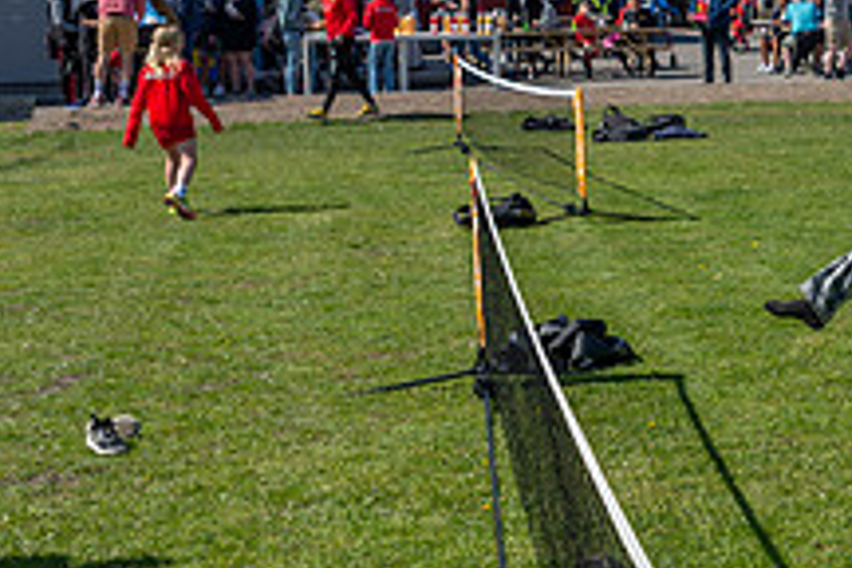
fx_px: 2012
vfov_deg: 16.0
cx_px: 1049
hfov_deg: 21.9
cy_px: 168
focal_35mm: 85
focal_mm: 31
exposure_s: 1/800
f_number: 4
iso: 100
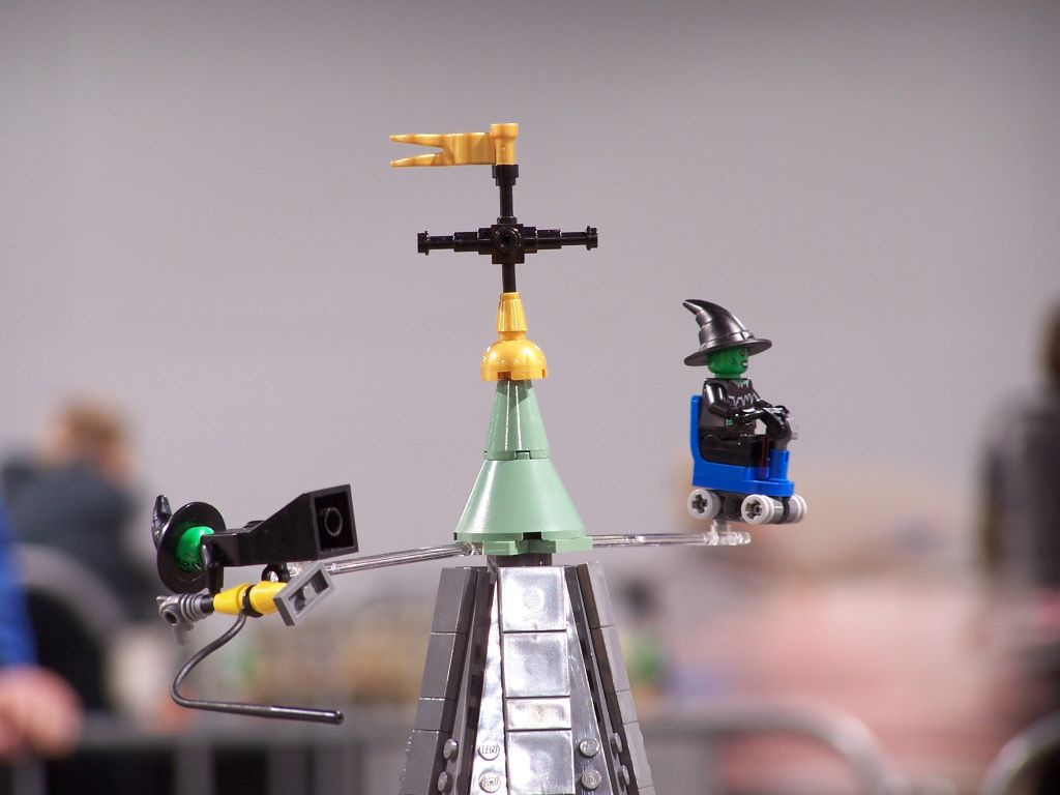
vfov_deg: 6.2
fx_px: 7288
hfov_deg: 8.3
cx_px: 530
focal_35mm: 238
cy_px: 398
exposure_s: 1/3
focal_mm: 39.5
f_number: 3.3
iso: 80
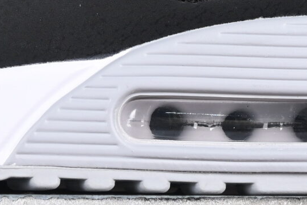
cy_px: -99
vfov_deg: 3.8
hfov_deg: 5.7
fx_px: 3054
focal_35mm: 358
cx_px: 13
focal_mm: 50
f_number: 6.3
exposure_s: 1/60
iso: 160
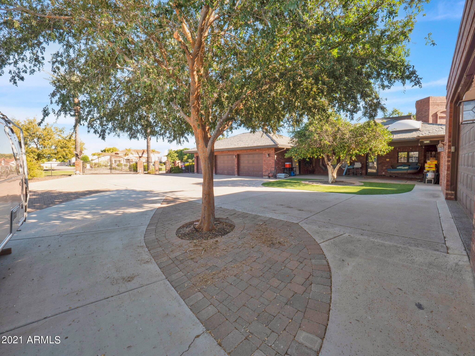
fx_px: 192
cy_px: 178
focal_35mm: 14
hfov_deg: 102.1
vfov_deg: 85.7
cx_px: 238
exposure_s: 1/50
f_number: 10
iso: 200
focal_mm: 7
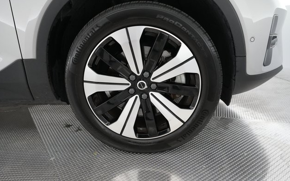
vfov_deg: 47.6
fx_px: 206
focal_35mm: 26
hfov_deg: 70.4
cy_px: 87
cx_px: 144
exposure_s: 1/320
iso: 5000
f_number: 2.8
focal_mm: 25
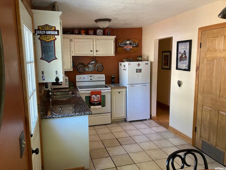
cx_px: 113
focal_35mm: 28
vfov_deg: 49.7
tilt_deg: -8.3
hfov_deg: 63.4
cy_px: 85
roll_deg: -0.4
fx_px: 183
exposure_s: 1/60
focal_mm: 3.99
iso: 200
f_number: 1.8
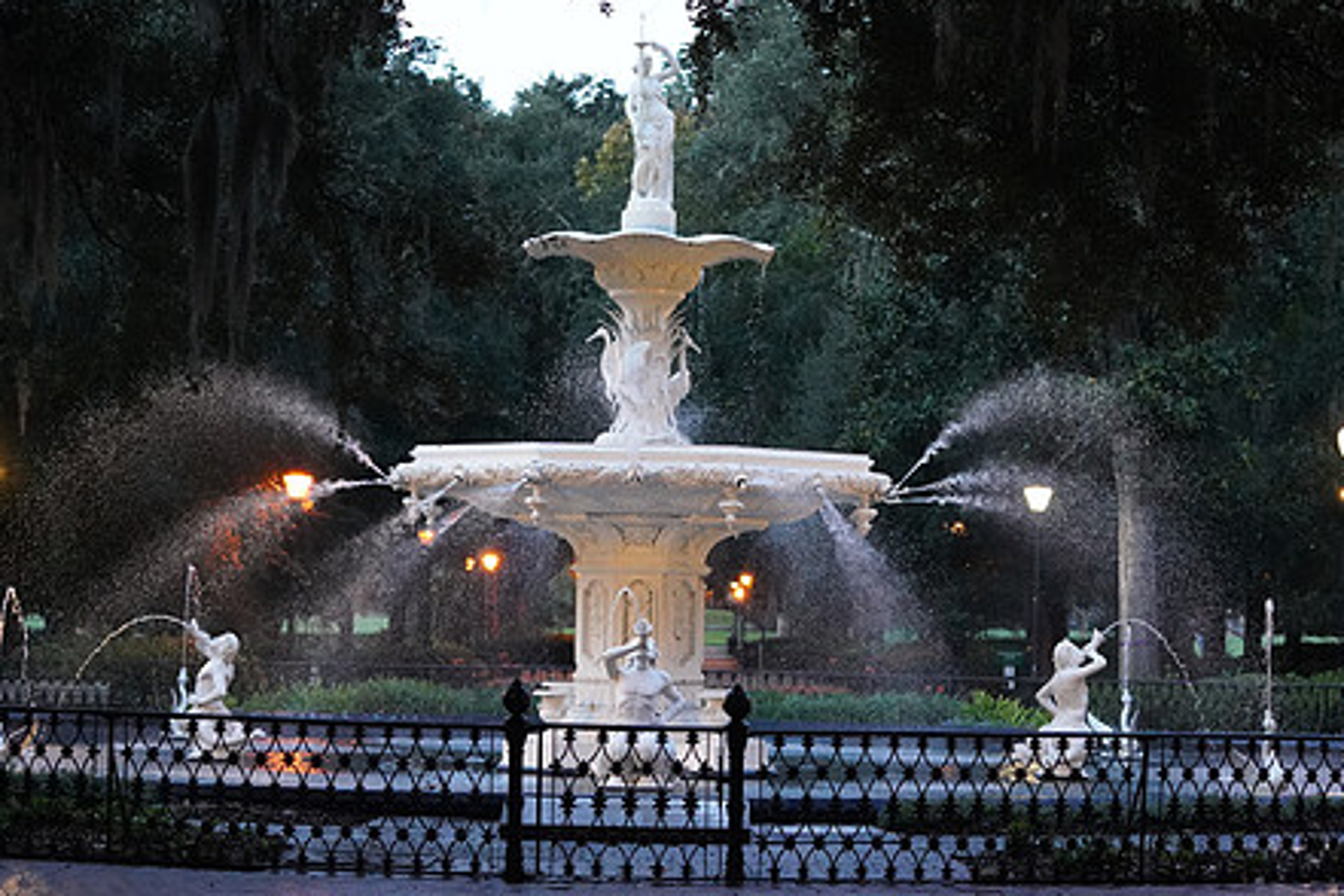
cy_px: 486
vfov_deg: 14.9
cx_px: 713
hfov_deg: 22.1
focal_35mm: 92
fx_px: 3434
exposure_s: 1/320
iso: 12800
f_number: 2.8
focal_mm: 70
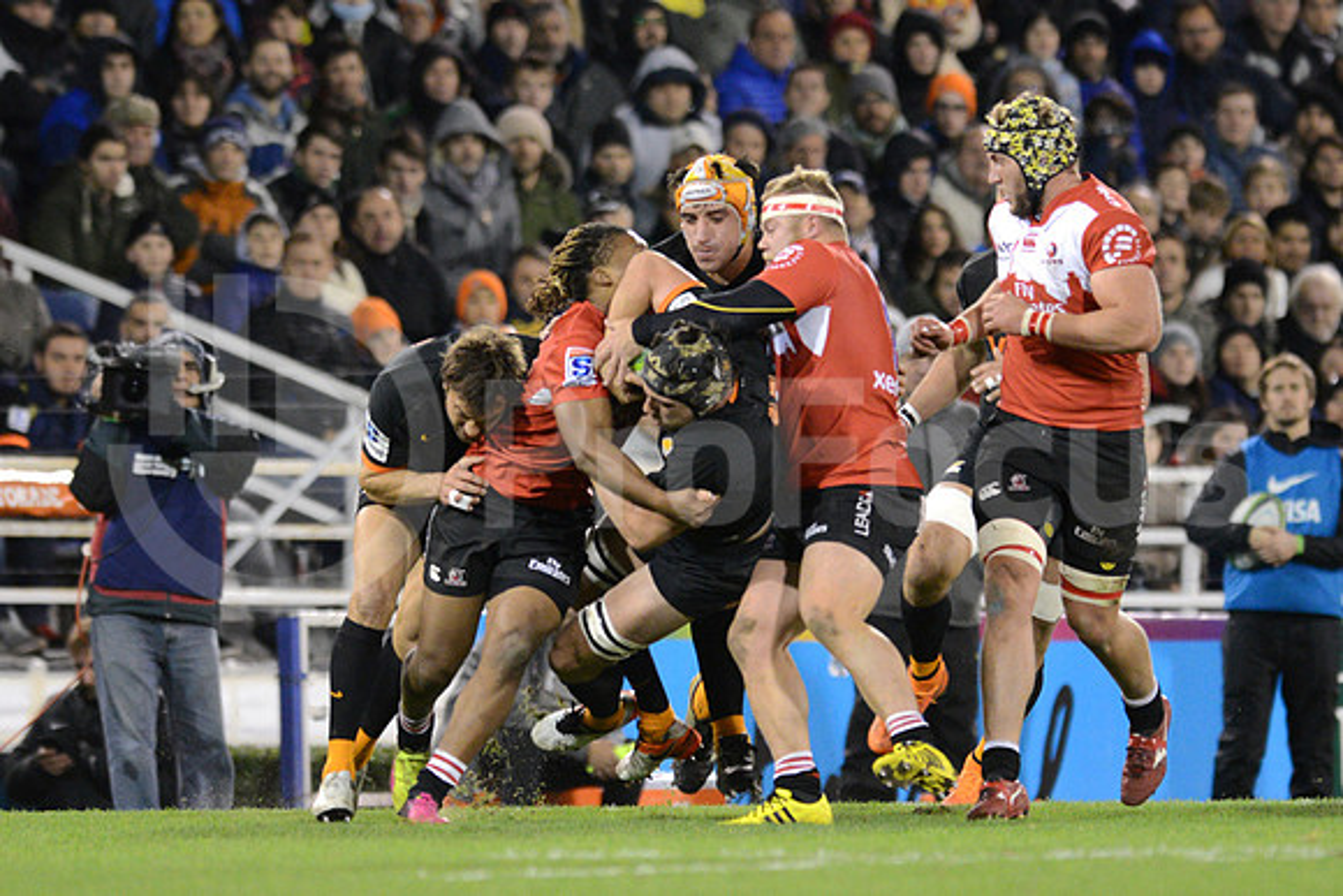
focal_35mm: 420
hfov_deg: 4.9
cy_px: 448
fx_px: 15671
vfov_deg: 3.3
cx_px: 672
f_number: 4
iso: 4500
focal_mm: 420
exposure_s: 1/500
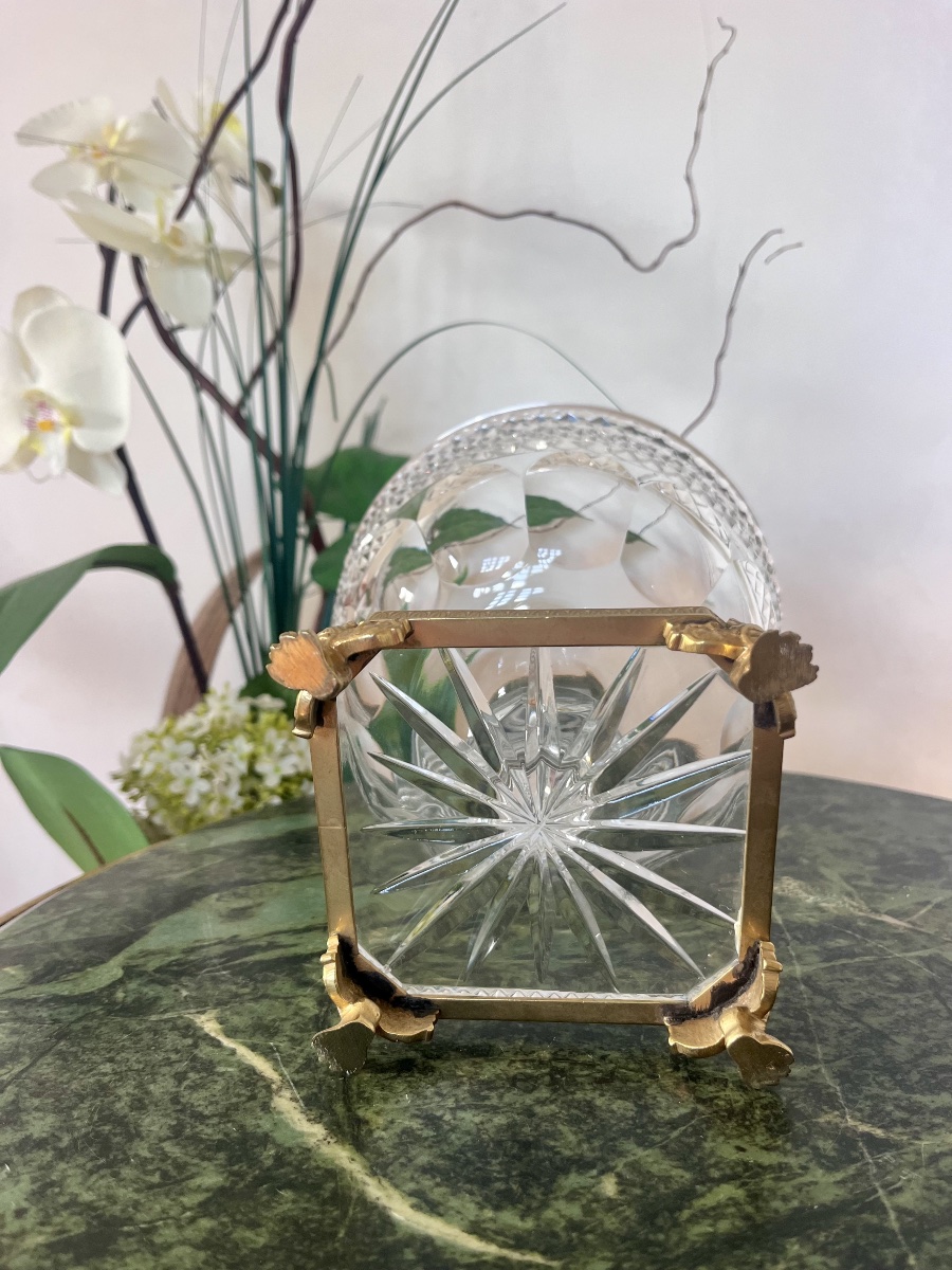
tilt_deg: -9.6
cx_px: 476
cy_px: 635
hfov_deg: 53.1
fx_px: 953
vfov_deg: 67.3
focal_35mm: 26
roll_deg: +0.8
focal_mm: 5.1
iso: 100
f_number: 1.6
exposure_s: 1/121
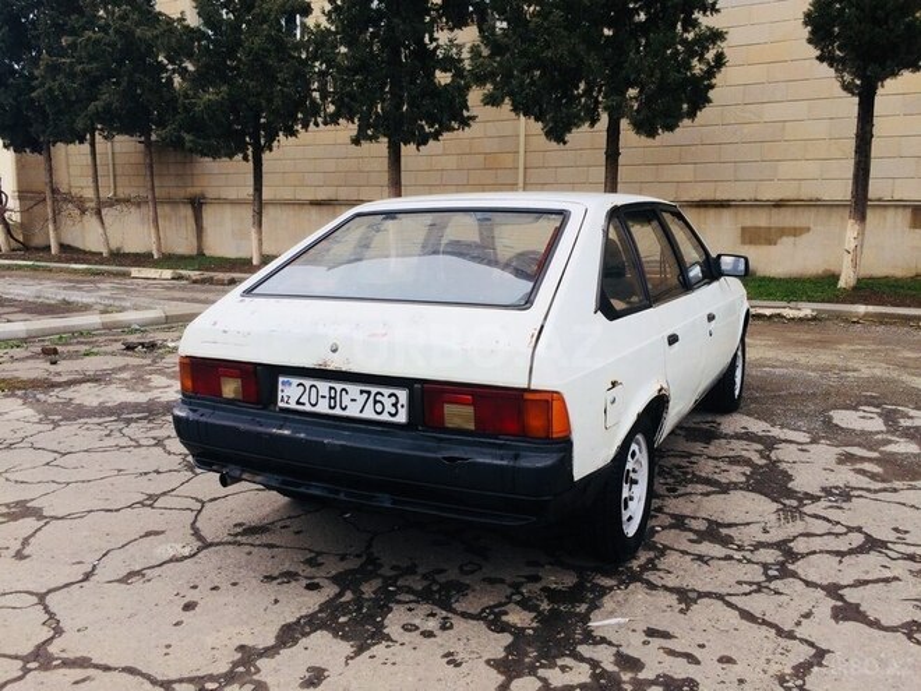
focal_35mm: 29
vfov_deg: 48.2
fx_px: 772
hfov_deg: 61.7
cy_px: 346
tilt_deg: -8.5
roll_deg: -0.1
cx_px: 460
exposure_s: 1/419
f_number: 2.2
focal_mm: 4.15
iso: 32
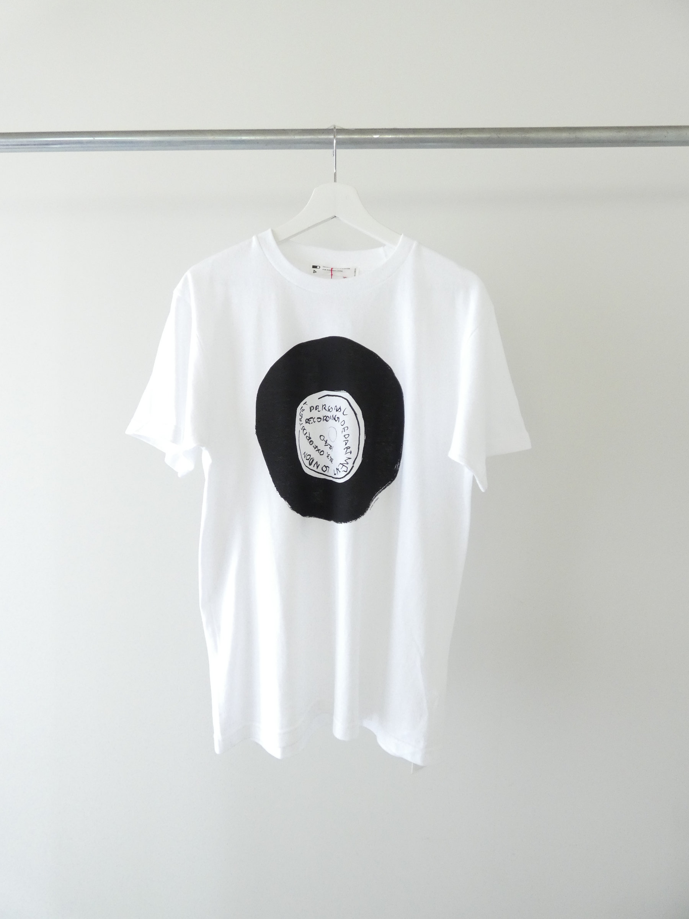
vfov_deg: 81.7
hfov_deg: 66.0
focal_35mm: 20
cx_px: 344
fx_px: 531
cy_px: 460
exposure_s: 1/60
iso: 500
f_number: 2.8
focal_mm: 3.6
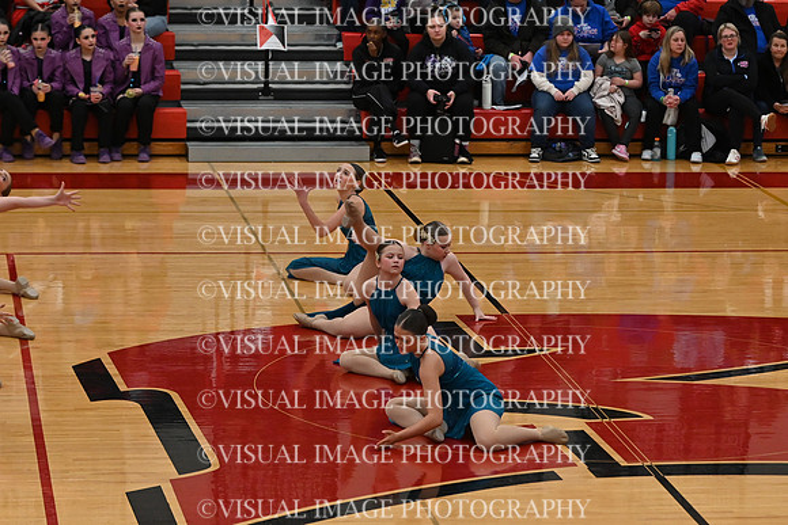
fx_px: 3218
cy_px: 262
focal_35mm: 147
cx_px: 394
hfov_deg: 14.0
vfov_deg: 9.3
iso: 5000
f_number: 4
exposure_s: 1/400
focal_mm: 98
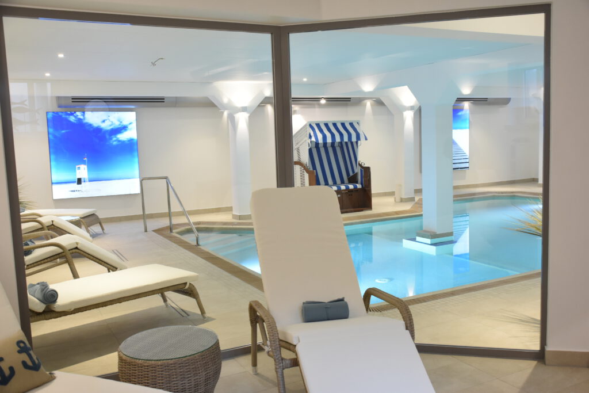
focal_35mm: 33
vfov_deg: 40.0
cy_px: 196
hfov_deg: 57.2
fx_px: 540
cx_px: 294
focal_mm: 22
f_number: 3.8
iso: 1000
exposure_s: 1/60
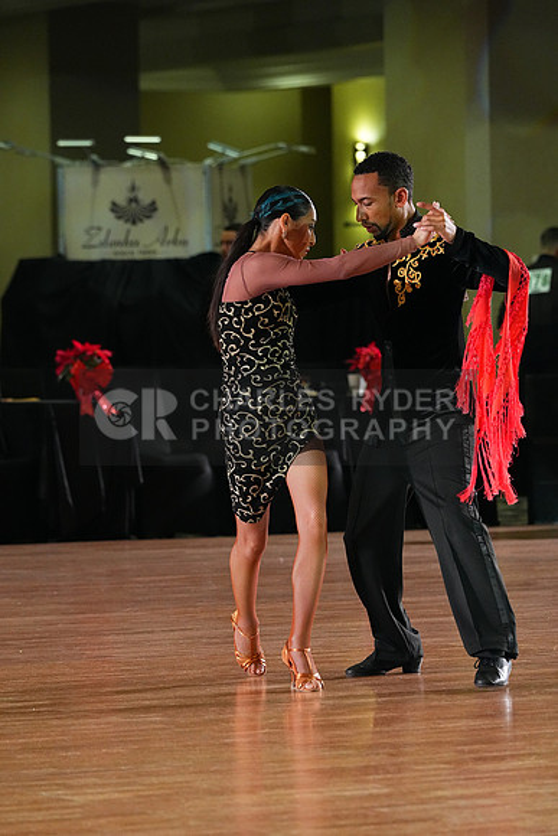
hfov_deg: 6.9
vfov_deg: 10.3
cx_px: 279
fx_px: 4647
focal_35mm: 200
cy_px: 418
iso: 8000
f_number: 5.6
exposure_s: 1/400
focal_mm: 200
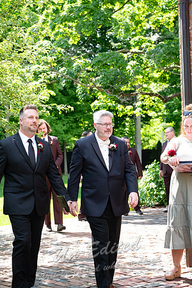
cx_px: 96
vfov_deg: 27.0
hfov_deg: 18.2
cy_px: 144
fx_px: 600
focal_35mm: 75
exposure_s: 1/250
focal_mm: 50
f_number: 3.2
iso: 250
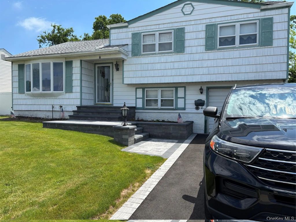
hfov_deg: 67.3
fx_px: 222
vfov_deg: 53.1
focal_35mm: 26
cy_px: 111
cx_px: 148
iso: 50
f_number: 1.6
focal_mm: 5.96
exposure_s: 1/2778
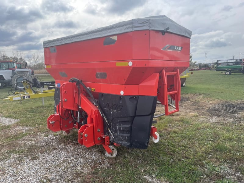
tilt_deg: -5.6
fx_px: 183
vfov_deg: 53.1
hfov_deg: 67.3
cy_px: 92
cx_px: 122
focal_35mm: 26
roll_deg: +1.5
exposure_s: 1/1887
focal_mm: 4.2
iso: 32
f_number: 1.6
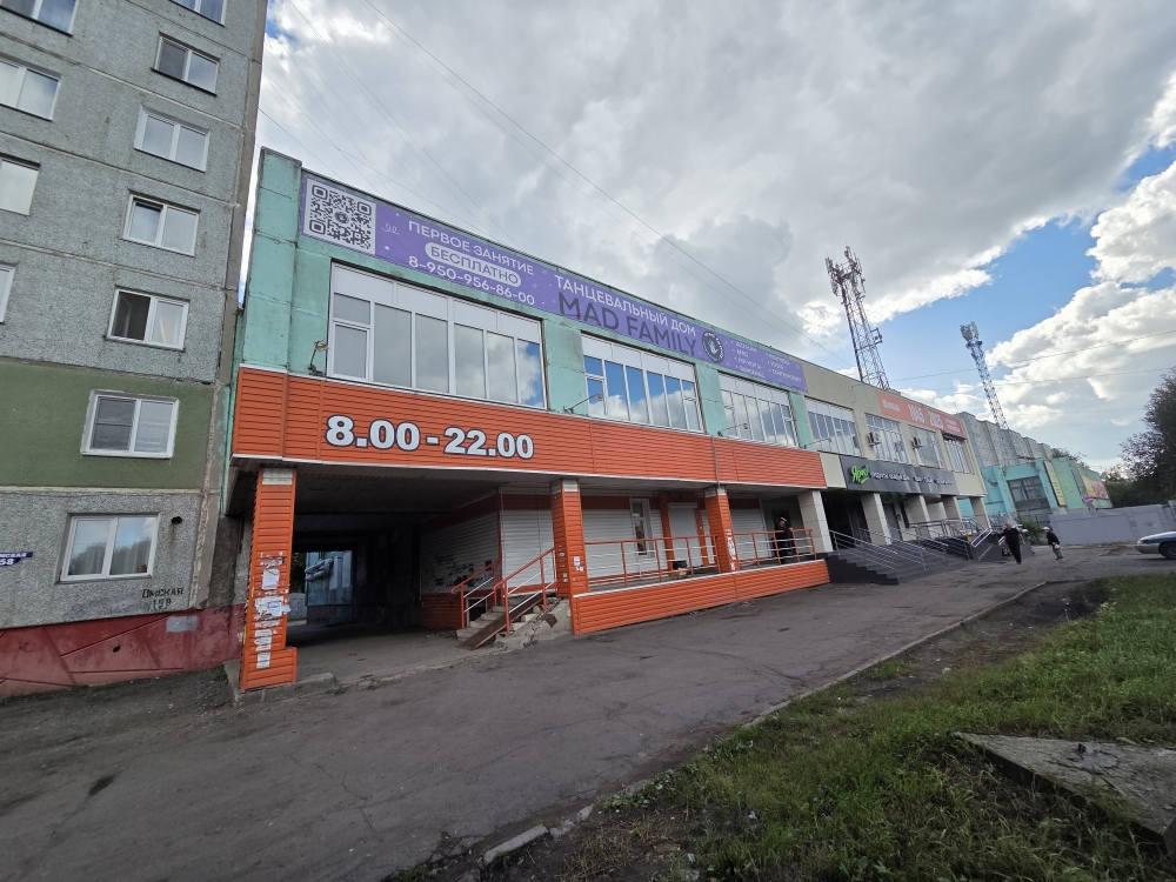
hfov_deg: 106.2
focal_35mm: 13
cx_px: 588
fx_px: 442
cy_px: 441
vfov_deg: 89.9
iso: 50
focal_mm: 2.2
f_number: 2.2
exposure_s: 1/1399
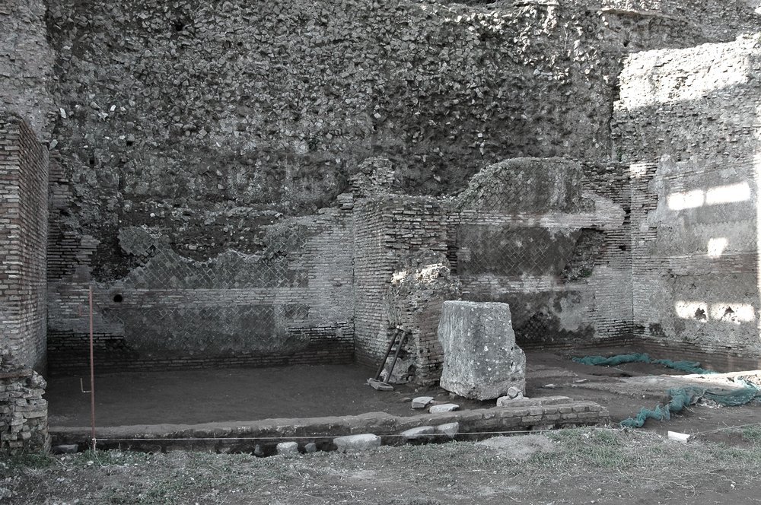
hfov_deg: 53.2
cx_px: 380
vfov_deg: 36.8
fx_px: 760
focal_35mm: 36
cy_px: 252
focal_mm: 24
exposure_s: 1/80
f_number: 8
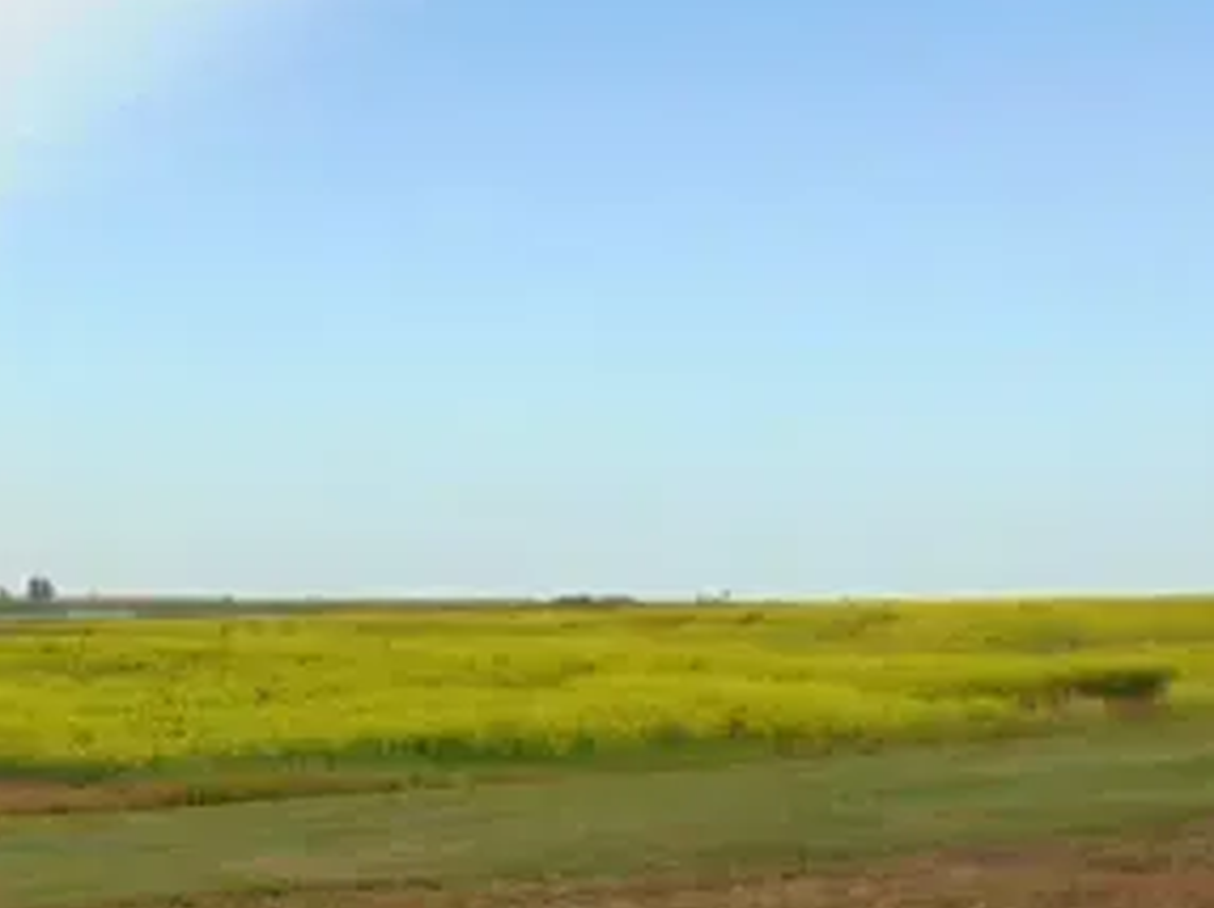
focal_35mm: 56
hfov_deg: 32.6
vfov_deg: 24.8
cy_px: 925
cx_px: 119
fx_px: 1962
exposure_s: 1/800
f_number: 3
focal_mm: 4.5
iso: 80
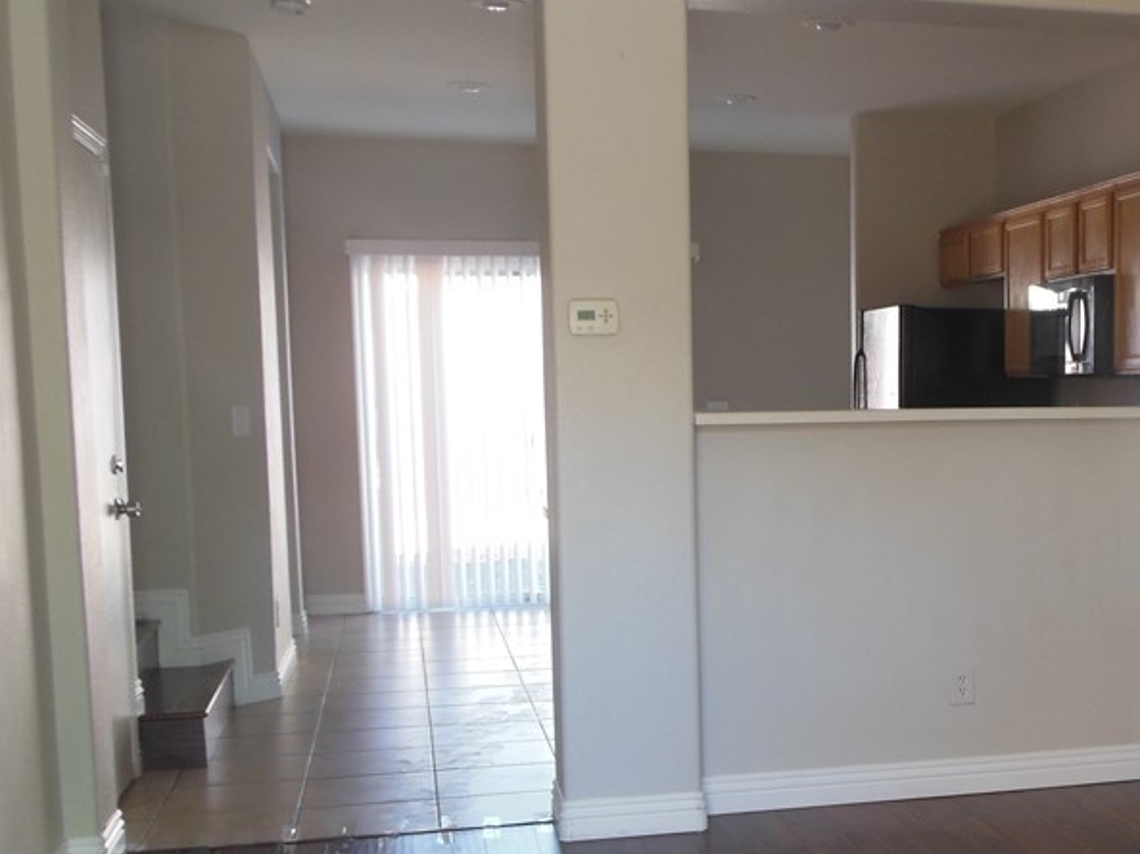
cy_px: 566
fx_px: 1646
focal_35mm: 50
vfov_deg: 28.9
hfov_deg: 36.4
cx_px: 971
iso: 160
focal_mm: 5.2
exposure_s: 1/30
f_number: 3.3
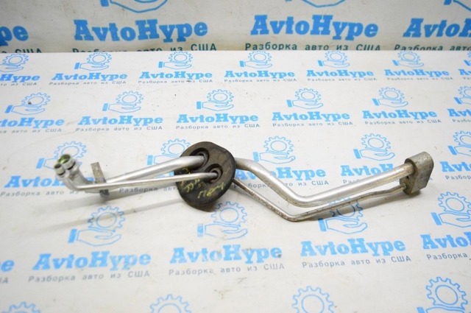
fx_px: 412
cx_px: 236
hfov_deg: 59.6
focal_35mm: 32
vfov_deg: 41.6
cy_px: 156
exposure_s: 1/800
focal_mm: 21
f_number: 3.8
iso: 6400
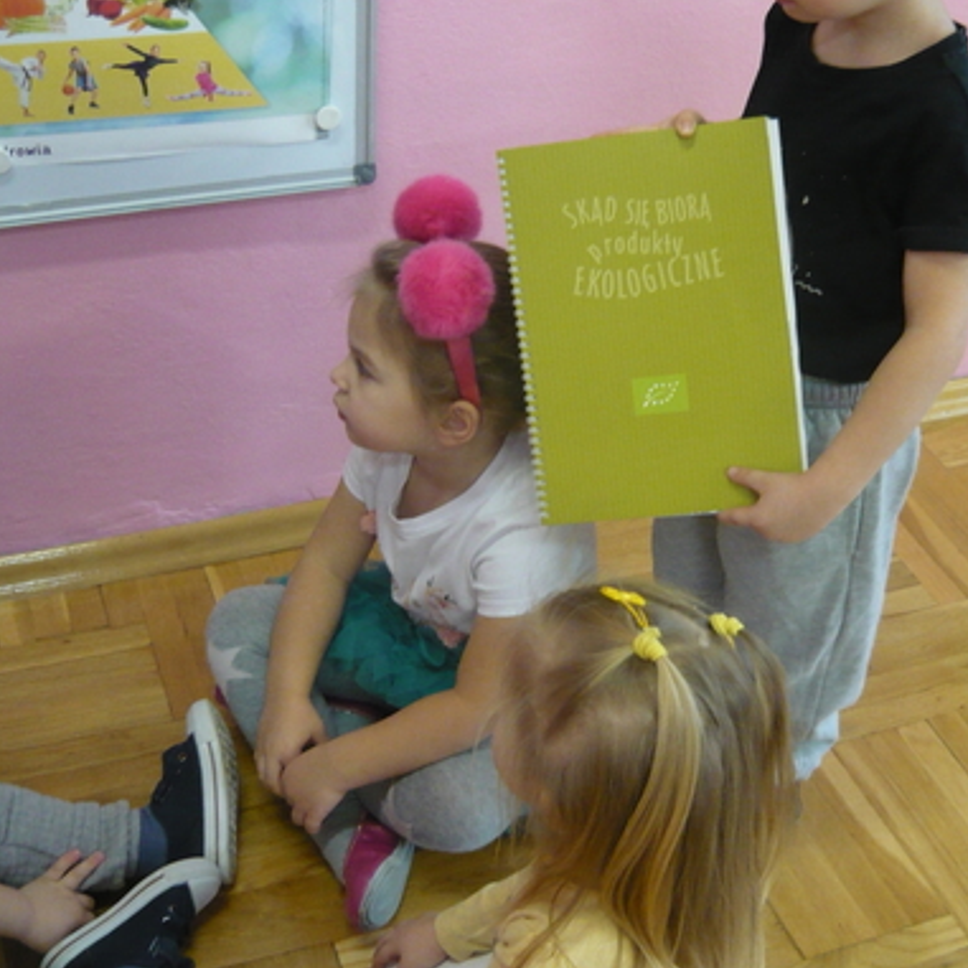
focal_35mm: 49
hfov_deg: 34.4
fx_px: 1550
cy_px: 381
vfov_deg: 34.5
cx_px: 628
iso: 400
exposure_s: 1/30
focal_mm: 5.5
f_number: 2.8
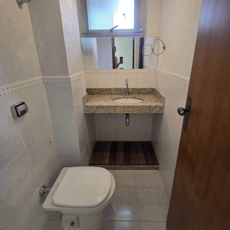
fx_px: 120
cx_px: 116
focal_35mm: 16
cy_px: 102
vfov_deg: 87.1
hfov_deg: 87.4
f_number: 2.2
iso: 250
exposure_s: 1/60
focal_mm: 2.2
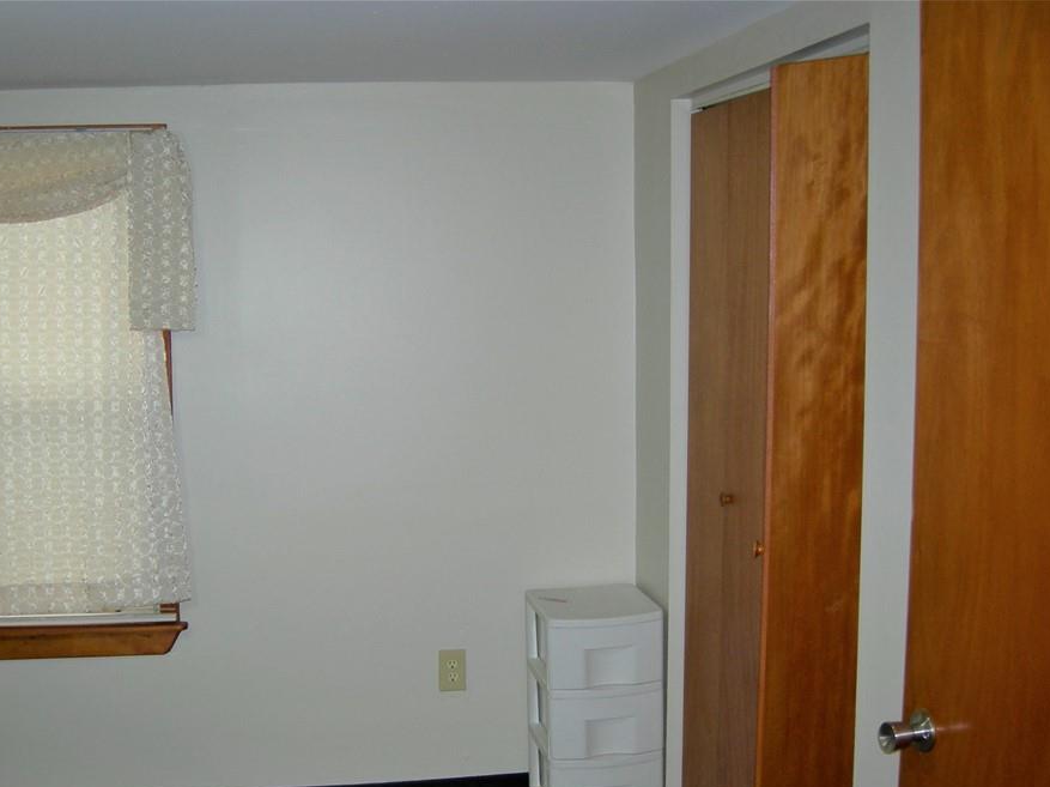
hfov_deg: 44.8
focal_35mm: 42
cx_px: 478
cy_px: 458
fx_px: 1273
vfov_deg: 34.3
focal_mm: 7.5
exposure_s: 1/60.1
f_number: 2.7
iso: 64
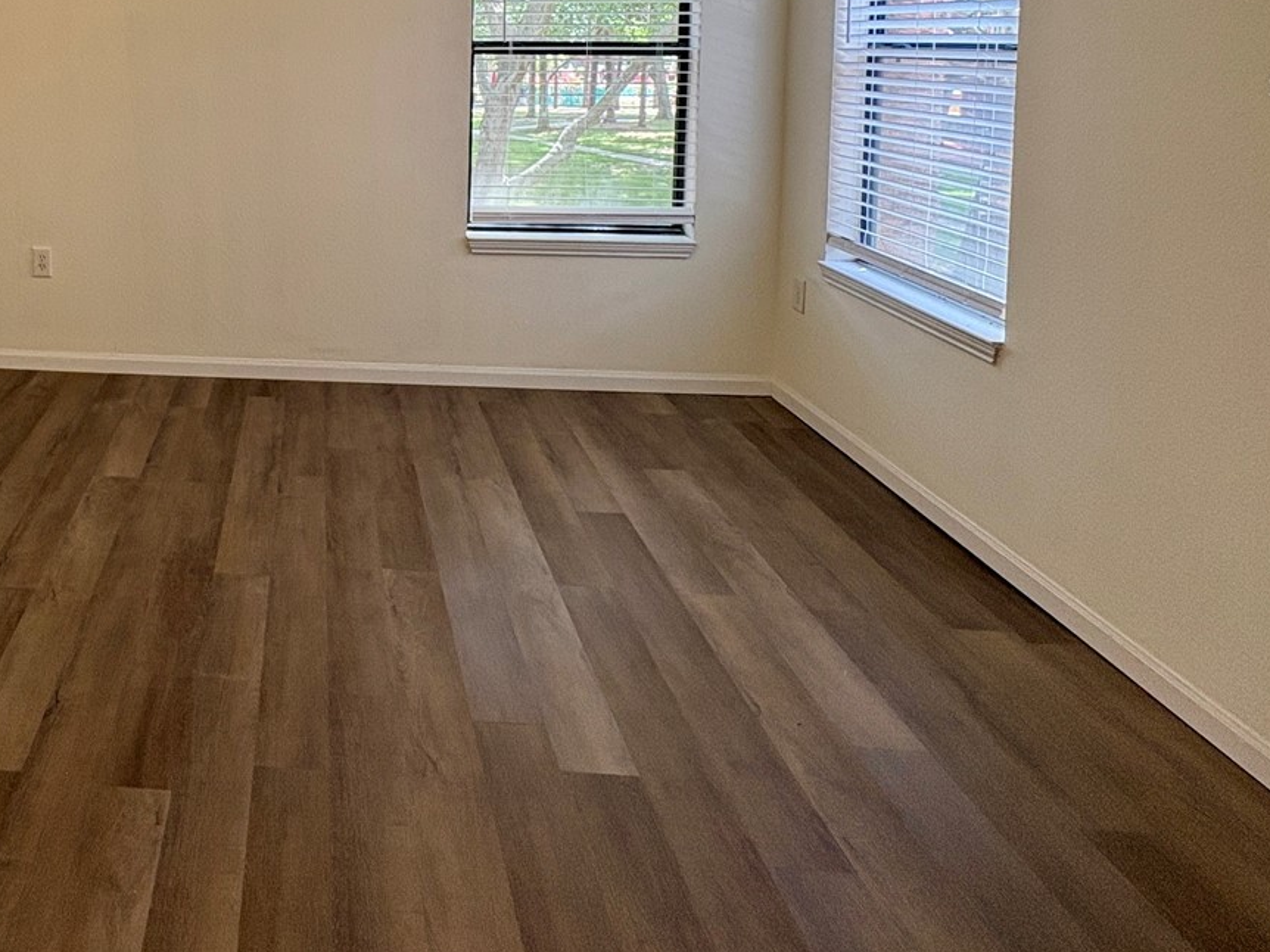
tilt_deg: -2.5
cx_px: 228
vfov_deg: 47.4
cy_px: 85
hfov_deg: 61.0
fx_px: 954
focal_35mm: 26
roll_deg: +0.4
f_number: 2.2
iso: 125
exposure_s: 1/60
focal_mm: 2.22
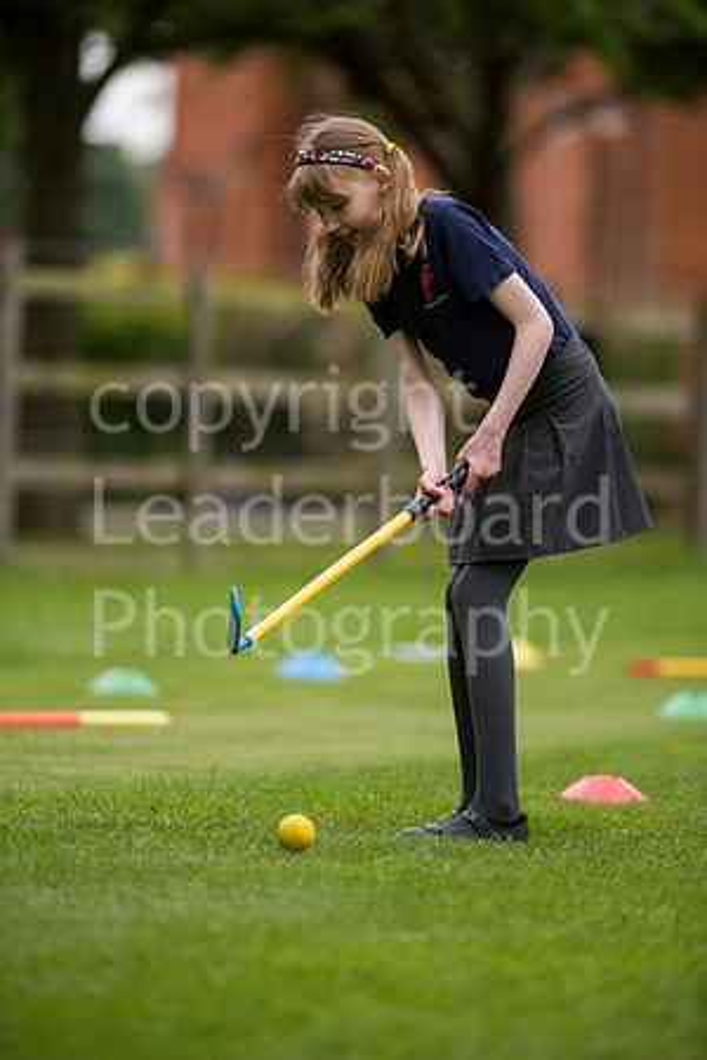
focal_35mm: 300
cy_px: 530
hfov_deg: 4.6
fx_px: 8837
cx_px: 354
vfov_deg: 6.9
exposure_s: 1/1600
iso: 1250
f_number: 4
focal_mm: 300
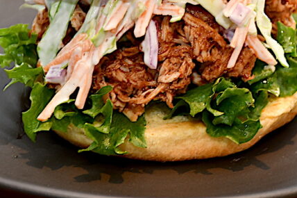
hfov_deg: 9.0
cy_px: 40
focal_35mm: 228
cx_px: 178
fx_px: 1880
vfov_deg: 6.0
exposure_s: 1/60
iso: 1250
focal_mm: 85
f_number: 5.3
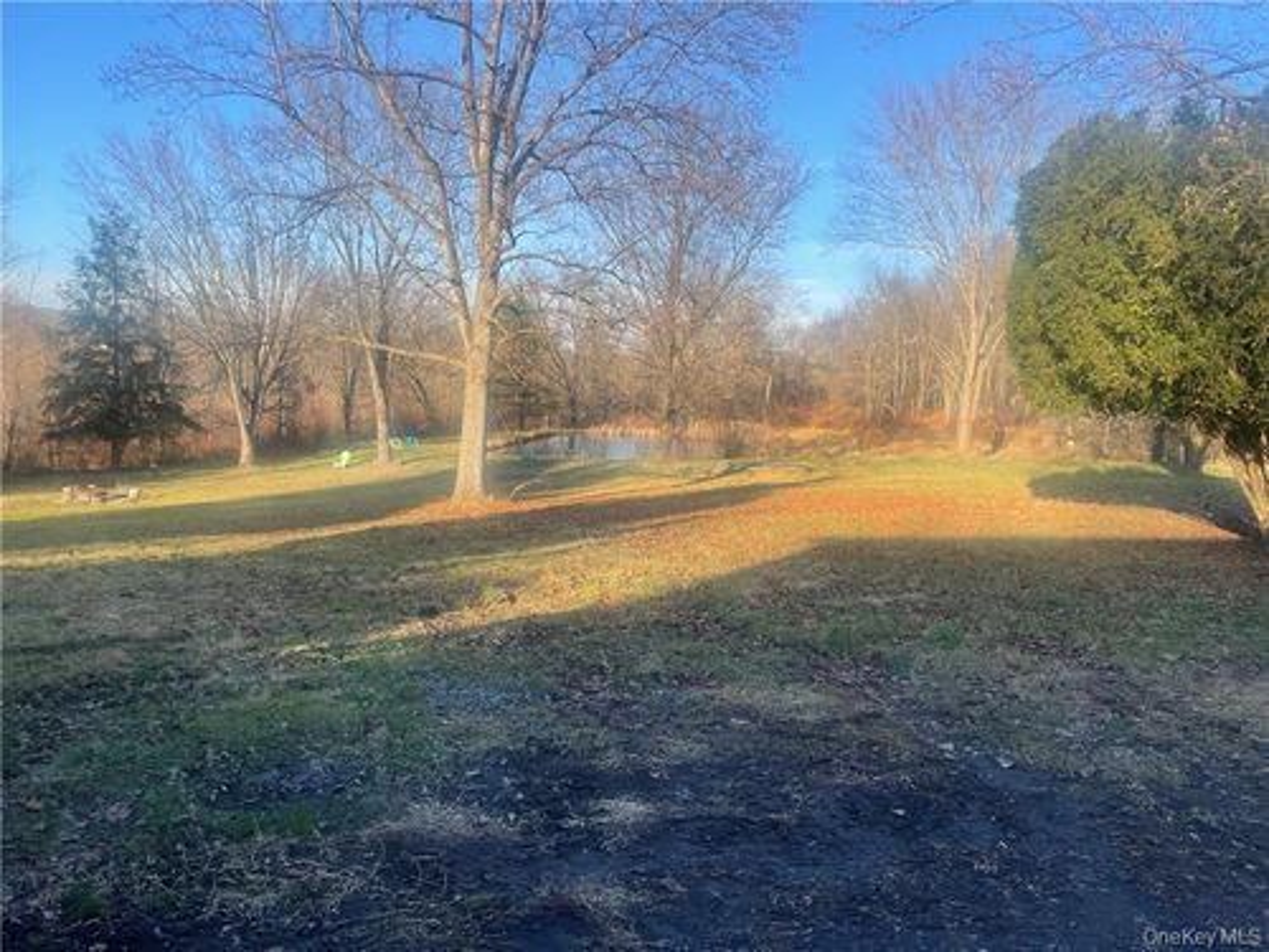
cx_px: 634
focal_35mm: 26
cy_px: 476
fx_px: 953
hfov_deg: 67.3
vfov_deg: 53.1
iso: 32
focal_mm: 4.2
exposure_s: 1/1335
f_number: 1.6
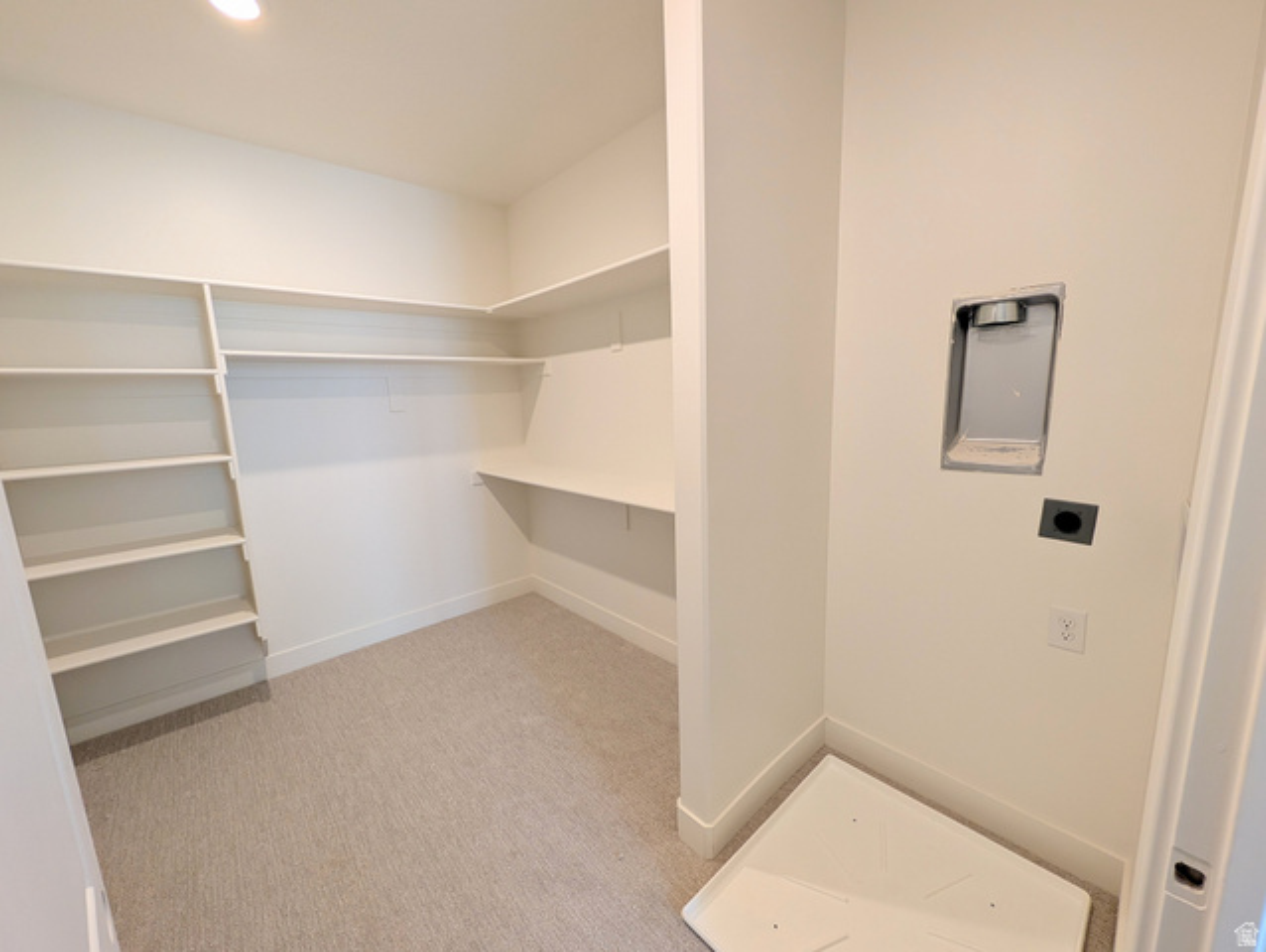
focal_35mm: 12
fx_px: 439
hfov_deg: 110.5
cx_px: 633
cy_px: 476
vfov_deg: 94.6
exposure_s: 1/60
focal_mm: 2.02
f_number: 1.7
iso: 60
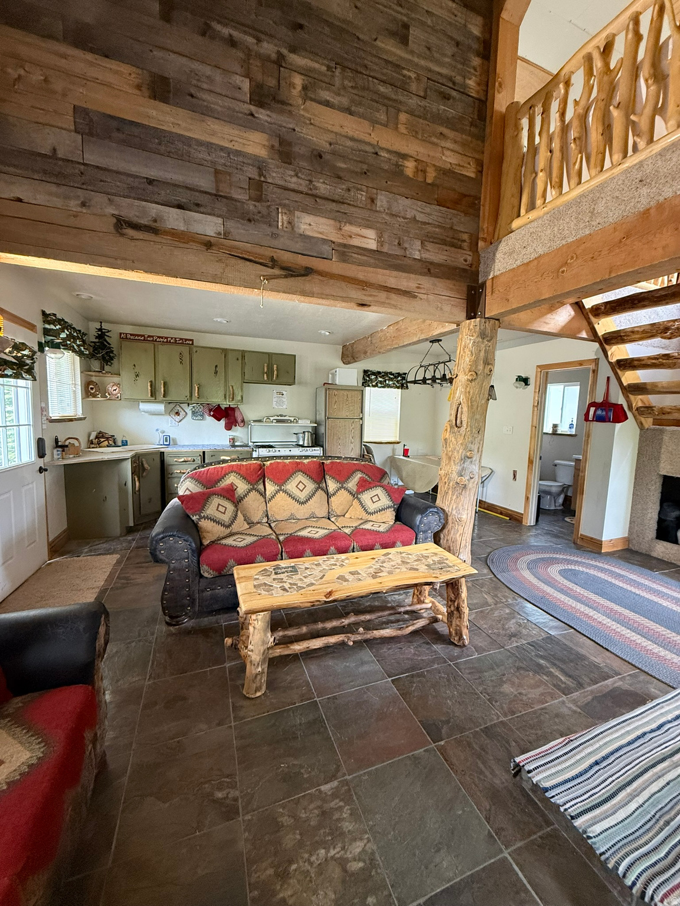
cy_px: 453
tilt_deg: -5.7
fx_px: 367
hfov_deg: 85.7
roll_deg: -2.6
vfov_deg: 102.1
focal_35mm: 14
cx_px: 340
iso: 500
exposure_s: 1/49
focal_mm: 2.22
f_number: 2.2
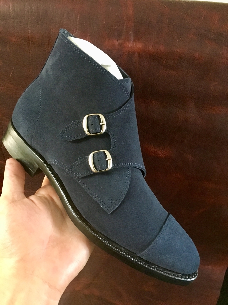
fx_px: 255
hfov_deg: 48.2
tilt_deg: -29.4
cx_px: 114
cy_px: 152
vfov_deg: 61.7
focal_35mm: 29
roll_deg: -4.0
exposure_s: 1/17
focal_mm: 4.15
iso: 250
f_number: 2.2
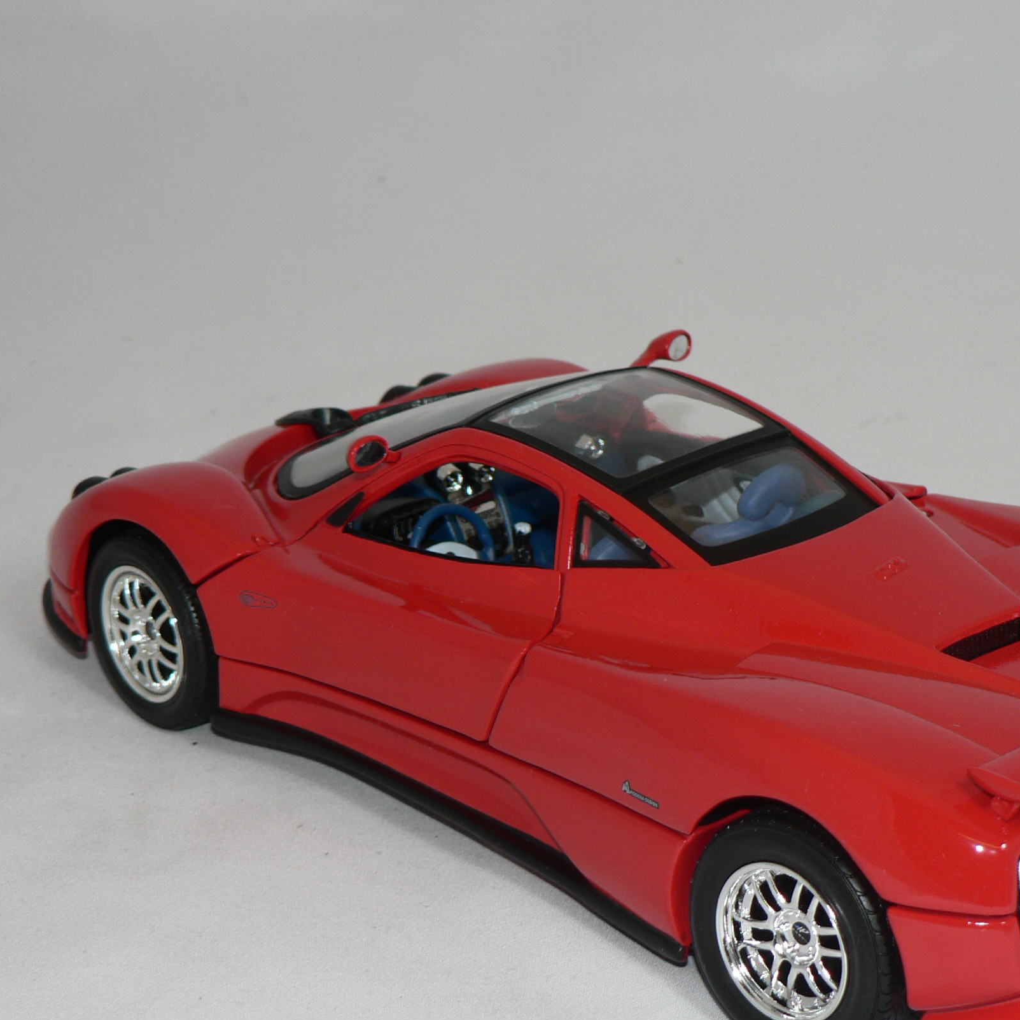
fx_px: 3200
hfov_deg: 18.1
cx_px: 668
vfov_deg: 18.1
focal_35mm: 96
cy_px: 606
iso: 80
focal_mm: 11.4
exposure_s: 1/60
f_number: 3.2
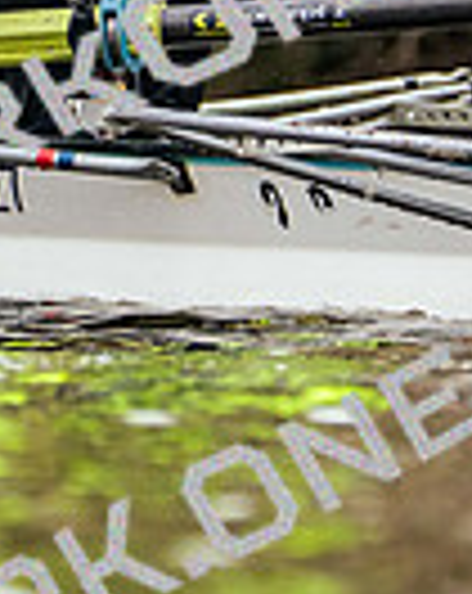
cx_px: 315
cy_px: -137
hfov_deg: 1.6
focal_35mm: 977
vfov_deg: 2.0
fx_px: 17120
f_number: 6.3
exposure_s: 1/2000
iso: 2000
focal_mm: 236
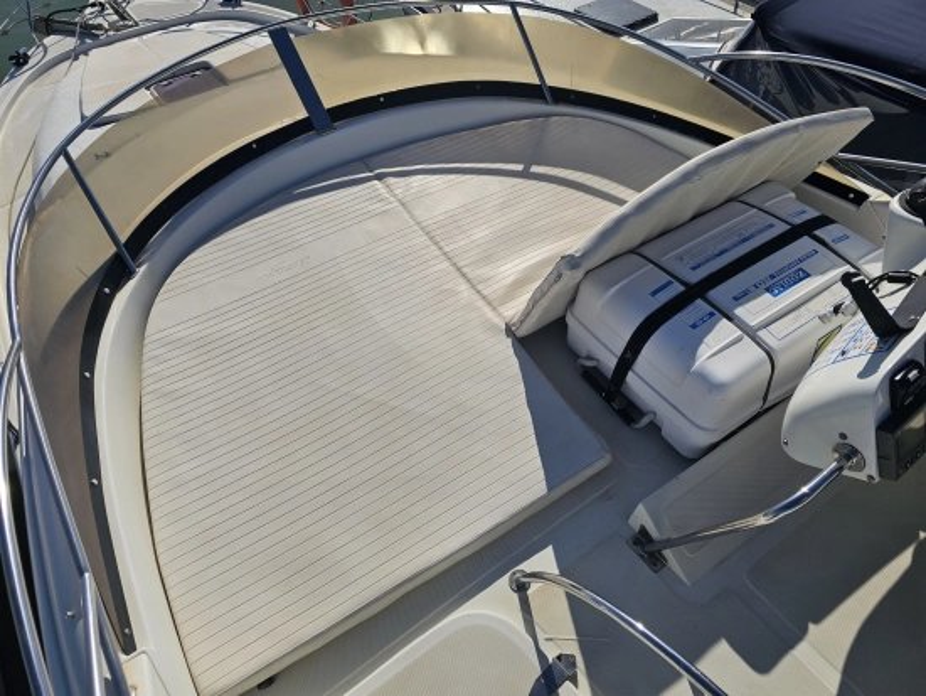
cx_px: 463
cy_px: 348
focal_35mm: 23
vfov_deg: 58.9
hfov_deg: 73.9
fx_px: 616
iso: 10
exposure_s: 1/1920
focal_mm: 6.3
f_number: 1.7
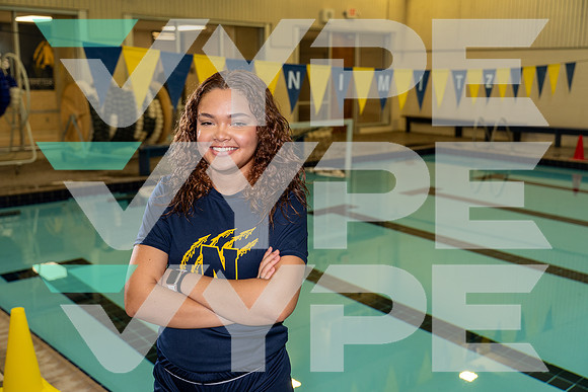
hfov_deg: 48.4
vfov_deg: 33.4
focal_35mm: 40
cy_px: 196
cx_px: 294
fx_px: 653
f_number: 4
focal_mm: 40
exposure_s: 1/250
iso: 800
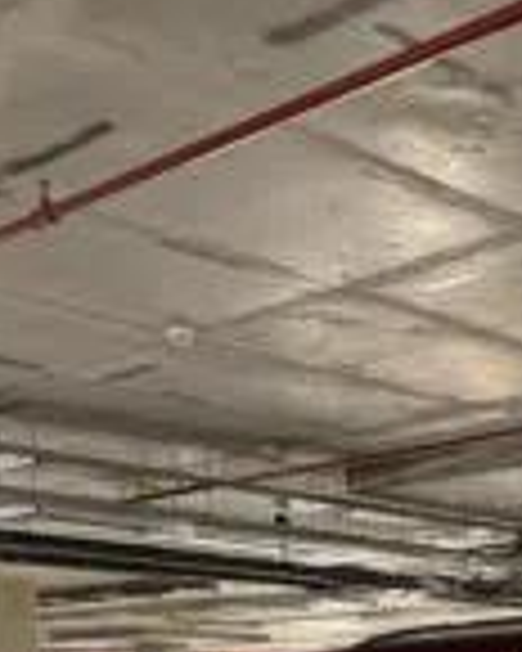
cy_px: 827
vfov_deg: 24.1
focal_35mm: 70
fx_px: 1352
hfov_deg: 21.3
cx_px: 477
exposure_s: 1/8
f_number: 1.8
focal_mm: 4.25
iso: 800
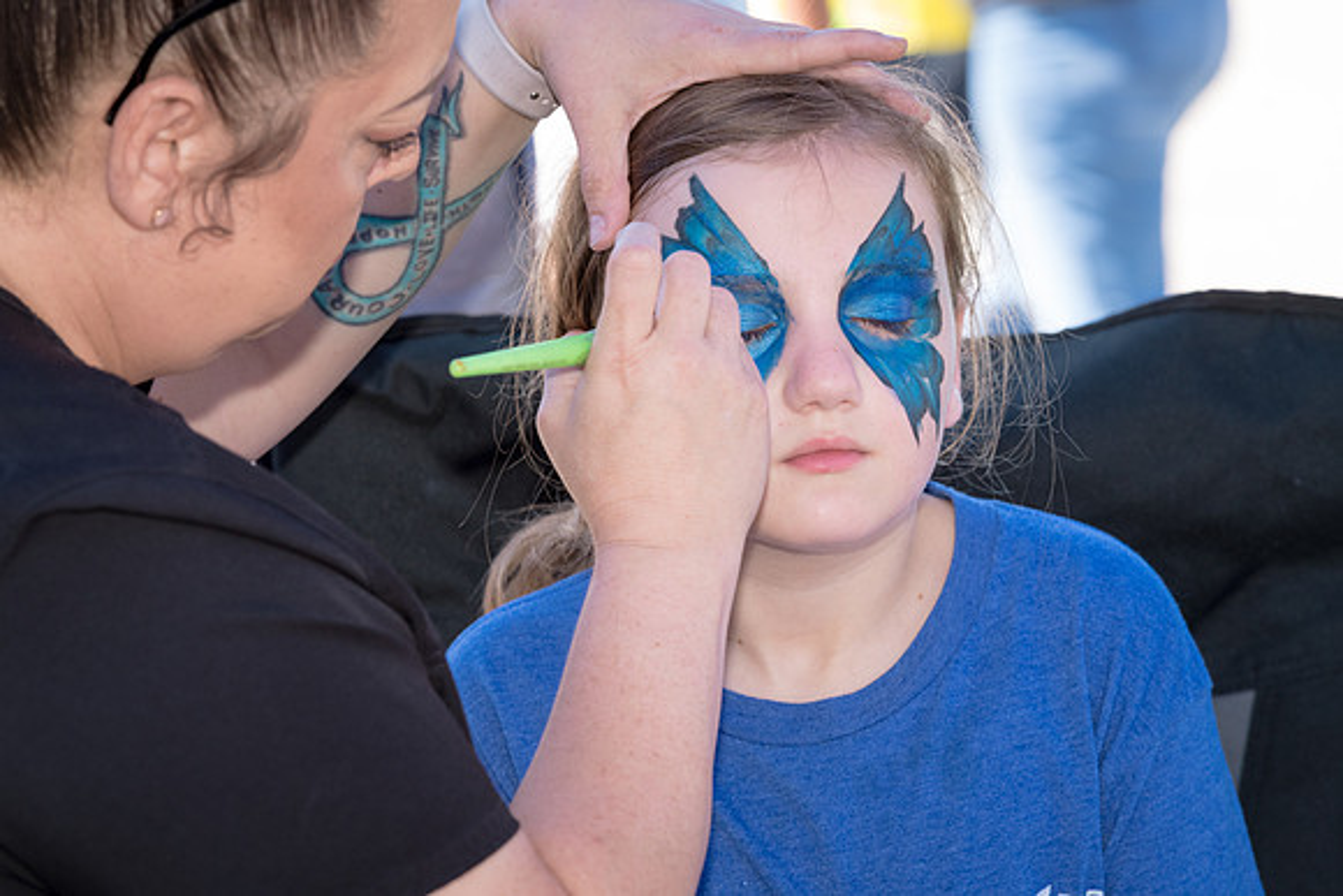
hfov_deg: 12.8
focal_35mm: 160
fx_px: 5970
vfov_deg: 8.6
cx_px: 672
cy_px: 448
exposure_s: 1/250
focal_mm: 160
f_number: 8
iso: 720
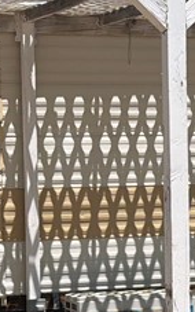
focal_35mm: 115
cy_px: 214
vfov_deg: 18.1
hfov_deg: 11.4
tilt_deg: -0.2
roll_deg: +1.8
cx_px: 70
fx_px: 977
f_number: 1.78
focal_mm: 6.76
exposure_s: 1/7353
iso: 80
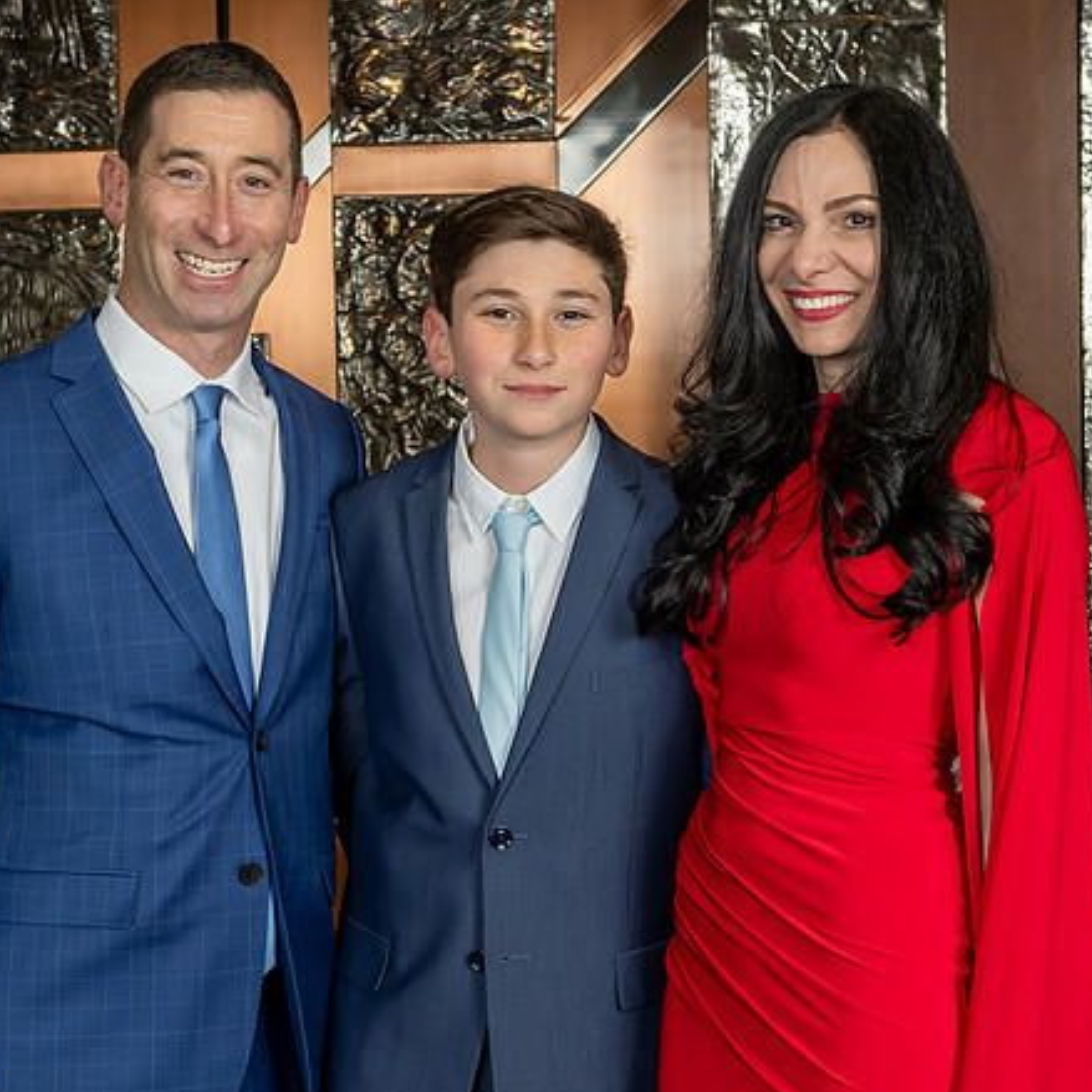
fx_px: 2855
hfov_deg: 21.6
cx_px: 588
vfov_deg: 21.7
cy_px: 557
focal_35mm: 80
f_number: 8
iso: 640
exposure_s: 1/200
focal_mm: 40
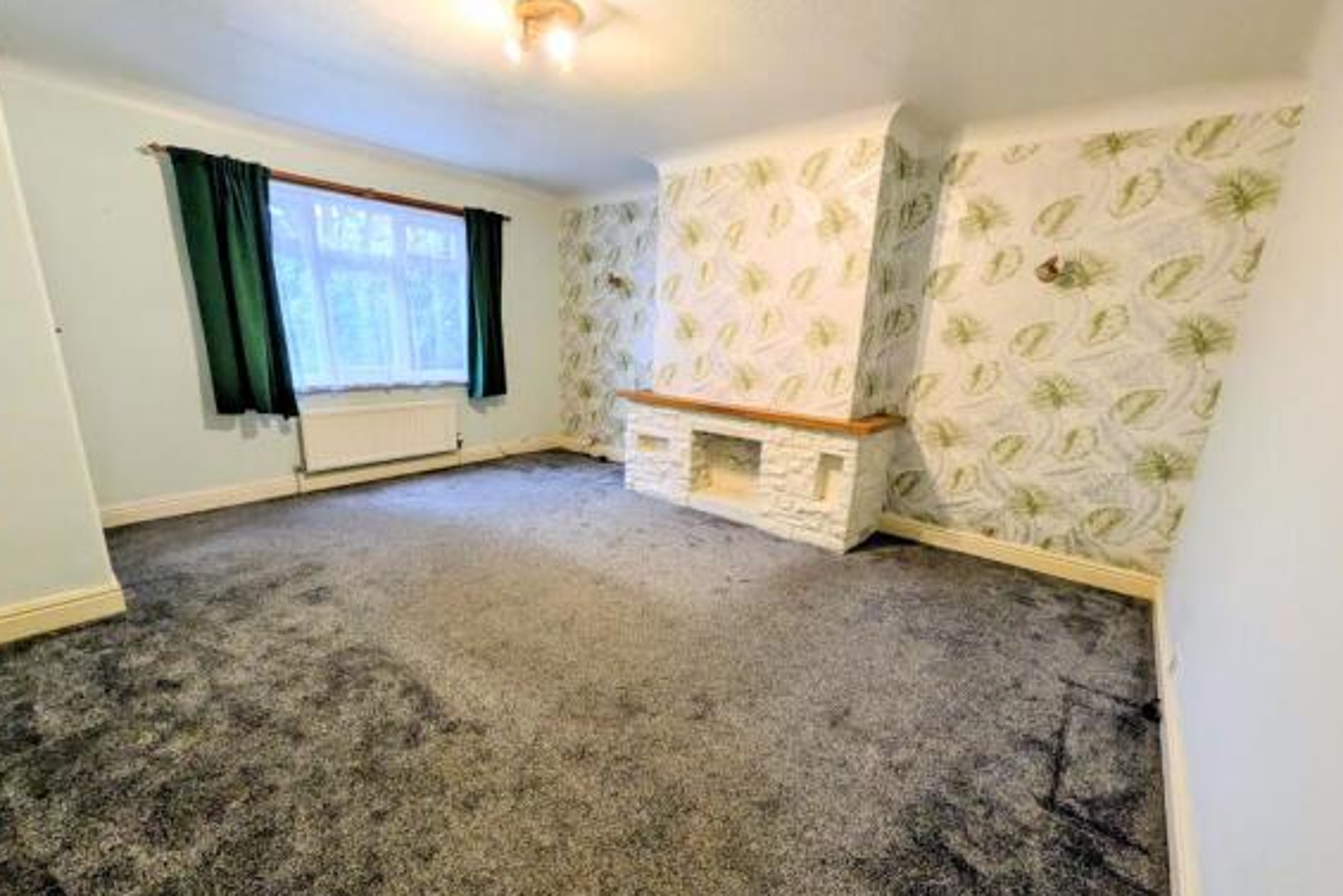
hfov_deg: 100.4
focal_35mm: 15
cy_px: 477
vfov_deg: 77.3
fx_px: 560
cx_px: 661
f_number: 2.2
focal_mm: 1.83
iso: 181
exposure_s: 1/33.3
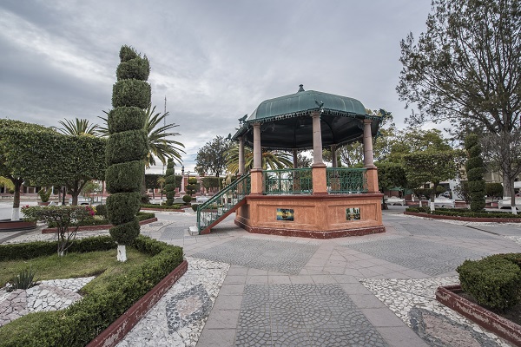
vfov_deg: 81.2
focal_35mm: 14
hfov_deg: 104.3
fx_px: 203
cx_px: 260
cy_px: 174
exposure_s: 1/60
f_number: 6.3
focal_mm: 14
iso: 100
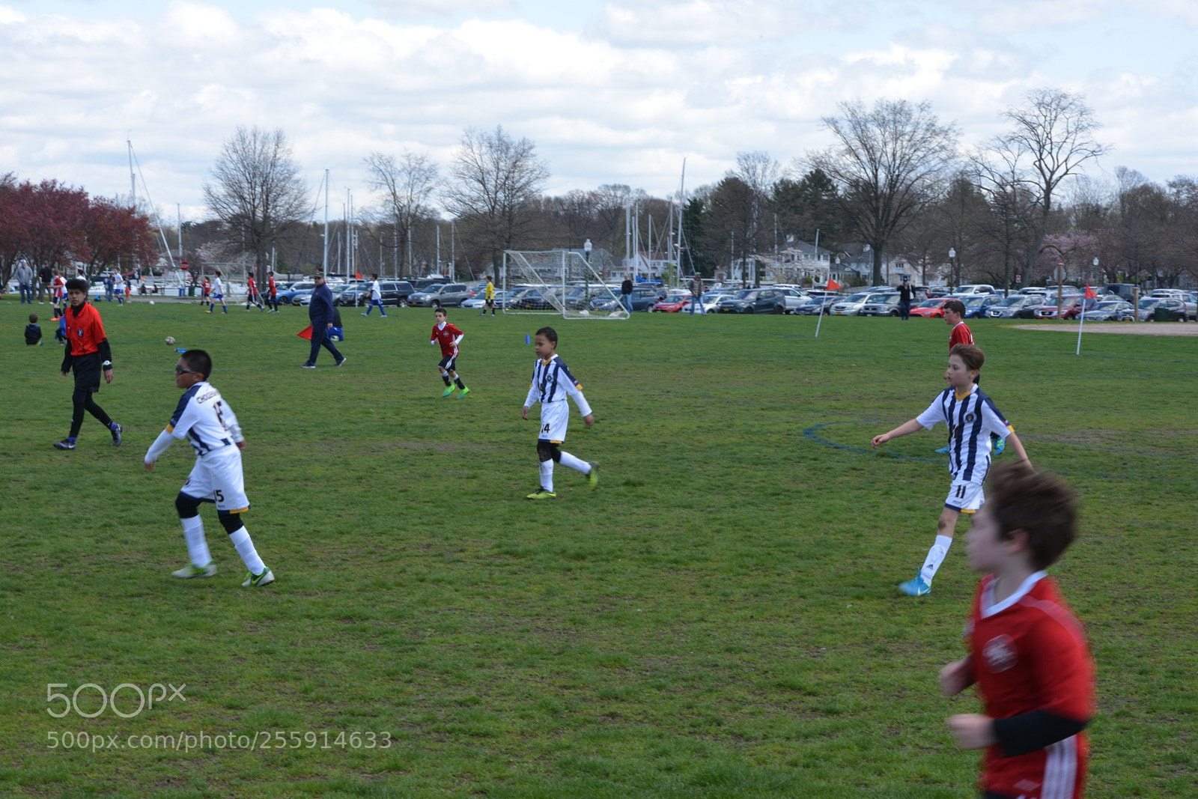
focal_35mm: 80
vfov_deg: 17.1
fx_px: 2662
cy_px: 400
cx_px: 599
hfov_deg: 25.4
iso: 500
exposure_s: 1/80
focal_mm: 80
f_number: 22
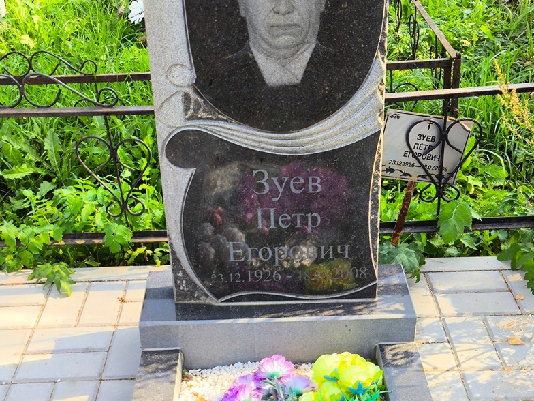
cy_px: 203
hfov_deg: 37.5
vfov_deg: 28.6
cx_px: 268
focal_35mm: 51
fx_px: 787
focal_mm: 4.71
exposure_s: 1/303
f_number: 1.7
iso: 50
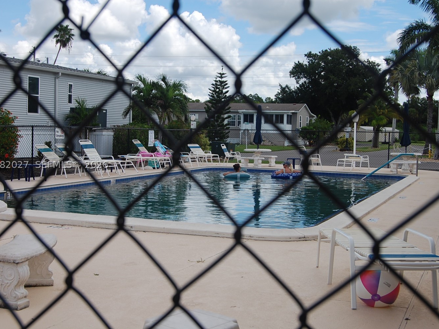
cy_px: 165
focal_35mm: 51
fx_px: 641
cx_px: 221
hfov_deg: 37.8
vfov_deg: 28.8
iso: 200
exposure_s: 1/400
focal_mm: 31
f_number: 8
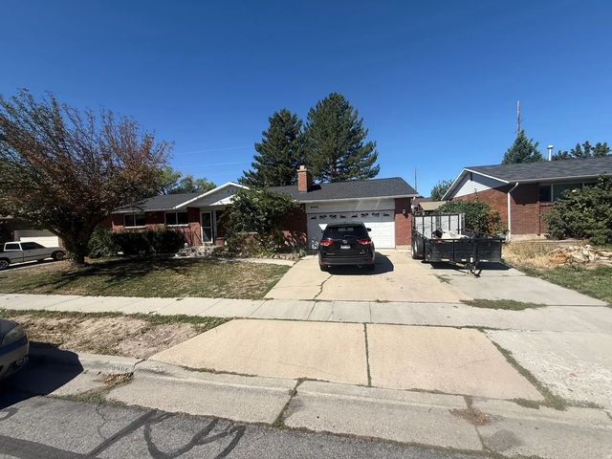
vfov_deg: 85.7
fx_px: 248
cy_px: 230
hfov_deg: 102.1
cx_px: 306
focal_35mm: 14
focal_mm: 2.22
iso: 50
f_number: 2.2
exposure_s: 1/2024
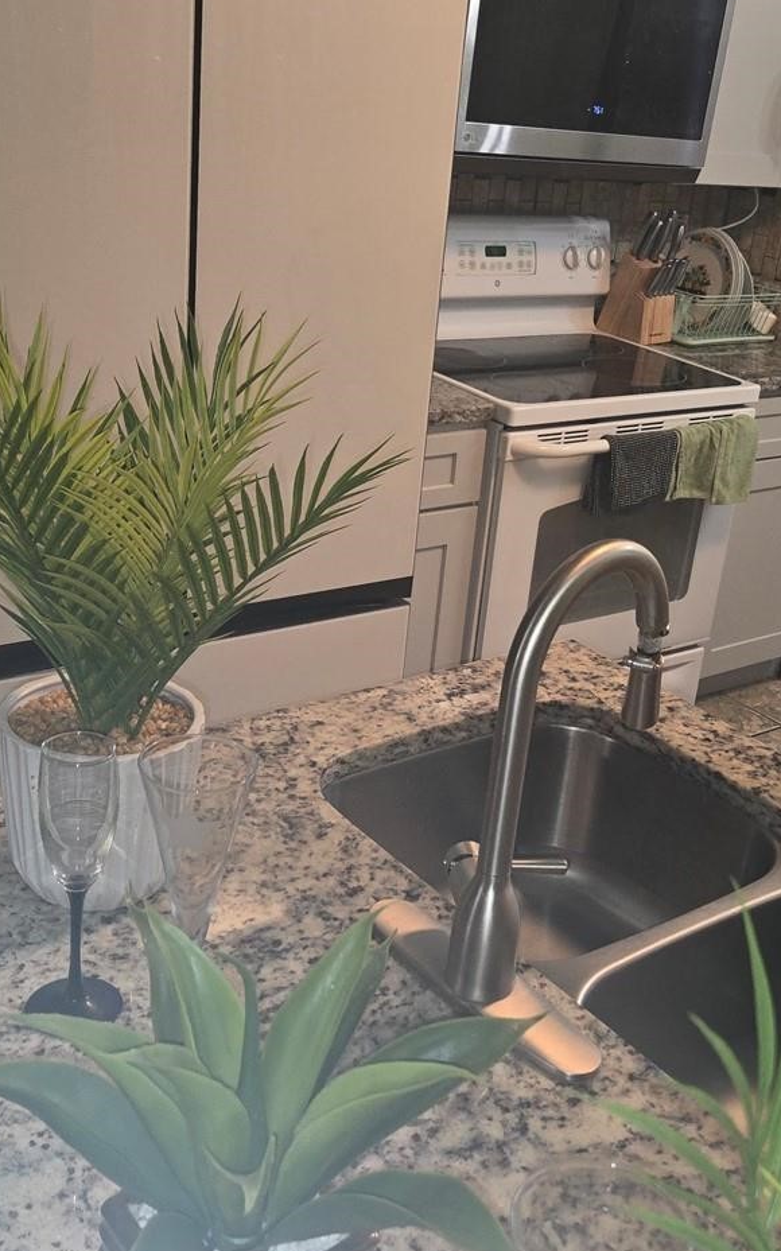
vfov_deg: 47.2
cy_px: 636
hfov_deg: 30.4
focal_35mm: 42
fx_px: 1431
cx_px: 482
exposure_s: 1/40
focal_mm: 5.4
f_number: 1.8
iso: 100
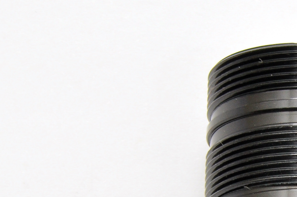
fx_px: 6211
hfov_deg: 2.7
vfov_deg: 1.8
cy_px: 227
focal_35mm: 754
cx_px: 510
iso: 400
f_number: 20
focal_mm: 135
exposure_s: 1/60
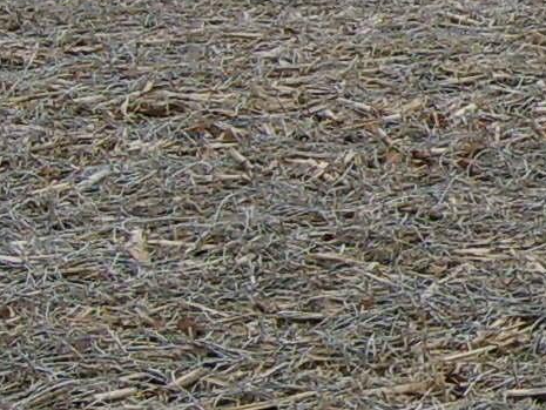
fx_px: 3077
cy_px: -8
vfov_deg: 7.6
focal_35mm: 195
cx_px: 1256
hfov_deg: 9.2
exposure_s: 1/500
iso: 50
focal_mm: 5.8
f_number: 2.8
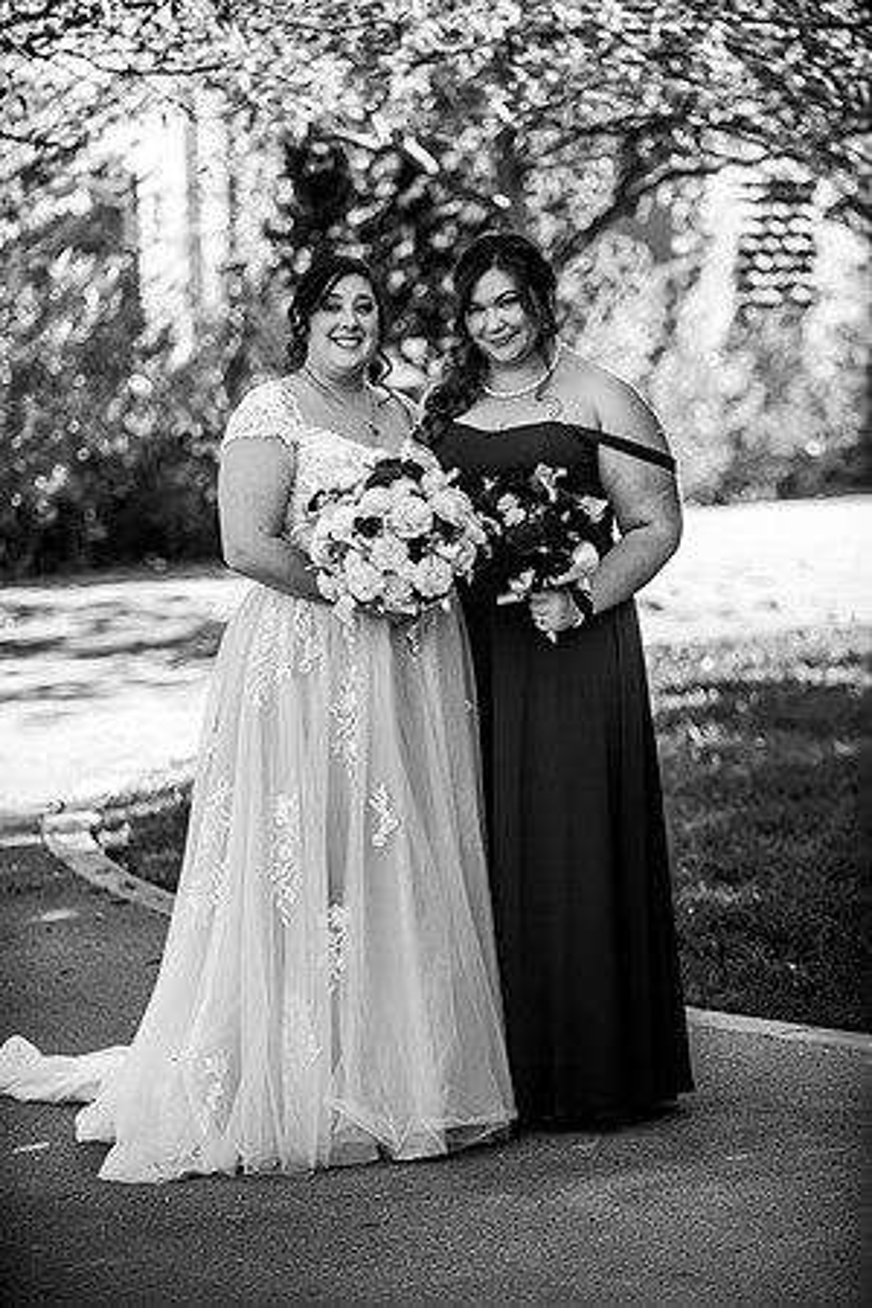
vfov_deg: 16.4
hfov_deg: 11.0
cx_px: 436
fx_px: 4541
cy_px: 654
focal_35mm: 125
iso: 400
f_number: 2.8
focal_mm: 125
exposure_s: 1/1250
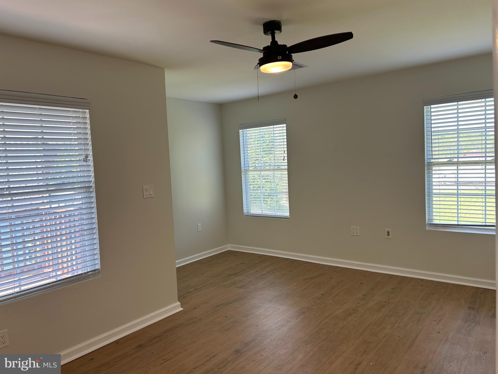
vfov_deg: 53.1
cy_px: 187
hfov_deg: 67.3
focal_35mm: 26
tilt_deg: -3.7
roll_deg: +2.9
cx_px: 249
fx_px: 374
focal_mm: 5.7
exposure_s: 1/190
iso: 40
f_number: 1.5
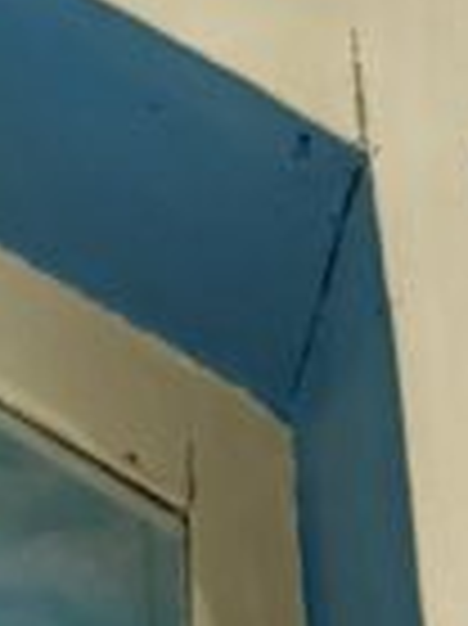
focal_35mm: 177
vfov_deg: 9.5
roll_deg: -1.6
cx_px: -518
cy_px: 1684
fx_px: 3196
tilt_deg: +17.7
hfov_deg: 7.9
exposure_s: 1/71
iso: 200
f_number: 1.78
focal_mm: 6.76
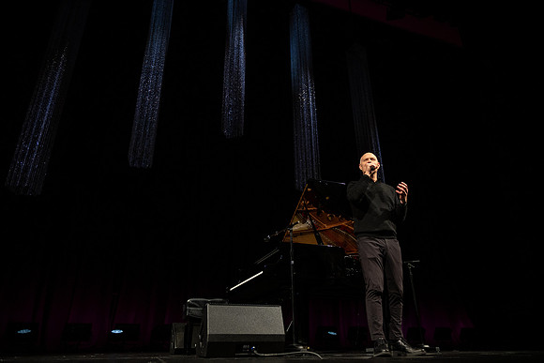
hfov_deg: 73.7
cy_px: 182
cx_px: 272
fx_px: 363
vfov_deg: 53.2
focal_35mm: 24
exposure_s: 1/400
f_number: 2.8
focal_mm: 24
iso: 1000
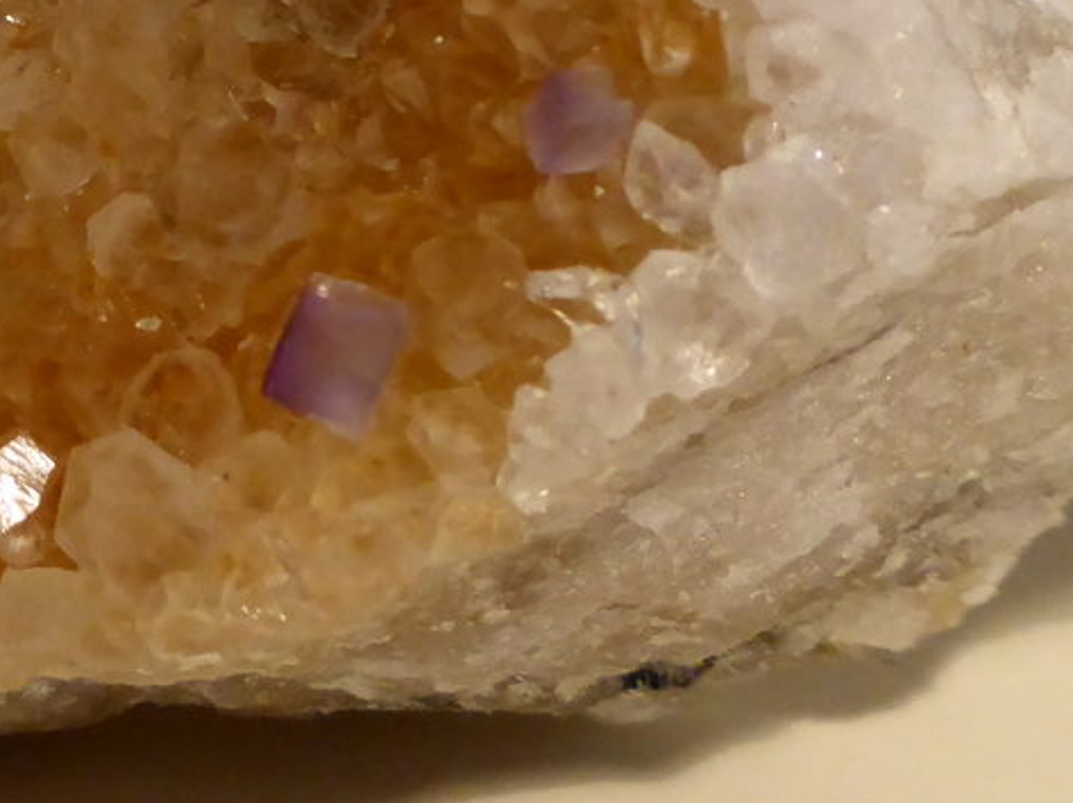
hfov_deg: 10.1
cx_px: -195
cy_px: -168
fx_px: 5978
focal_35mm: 193
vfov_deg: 7.6
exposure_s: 1/50
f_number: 4.6
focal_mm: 9.7
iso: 400
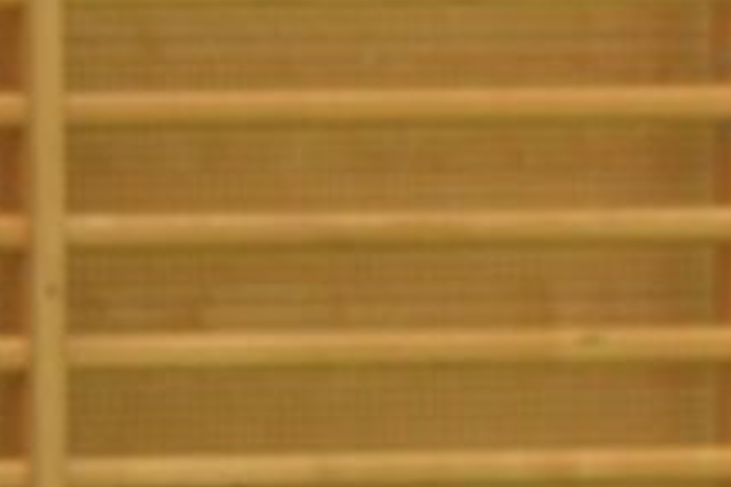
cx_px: 1005
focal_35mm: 1138
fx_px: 23106
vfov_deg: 1.2
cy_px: 74
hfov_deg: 1.8
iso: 1600
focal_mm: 160
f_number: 5.3
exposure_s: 1/400
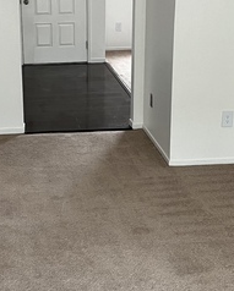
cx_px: 59
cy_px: 130
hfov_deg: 21.4
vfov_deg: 26.7
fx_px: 613
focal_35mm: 71
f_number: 1.5
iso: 125
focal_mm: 5.7
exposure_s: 1/61
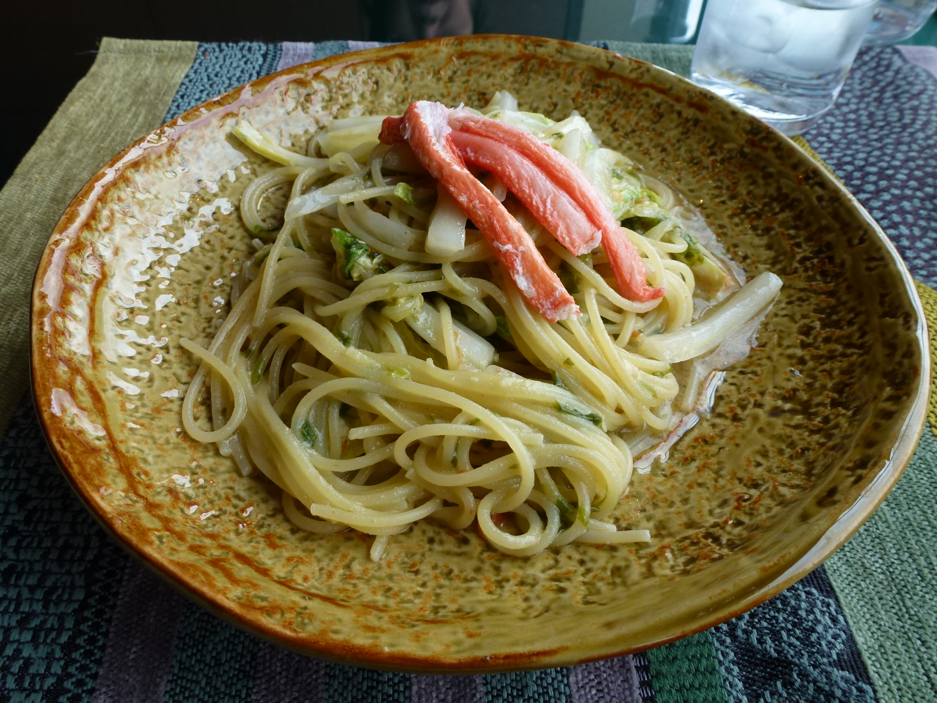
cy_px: 352
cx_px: 468
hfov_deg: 71.6
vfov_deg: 56.8
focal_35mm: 24
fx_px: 650
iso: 100
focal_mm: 4.3
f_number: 3.3
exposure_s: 1/125
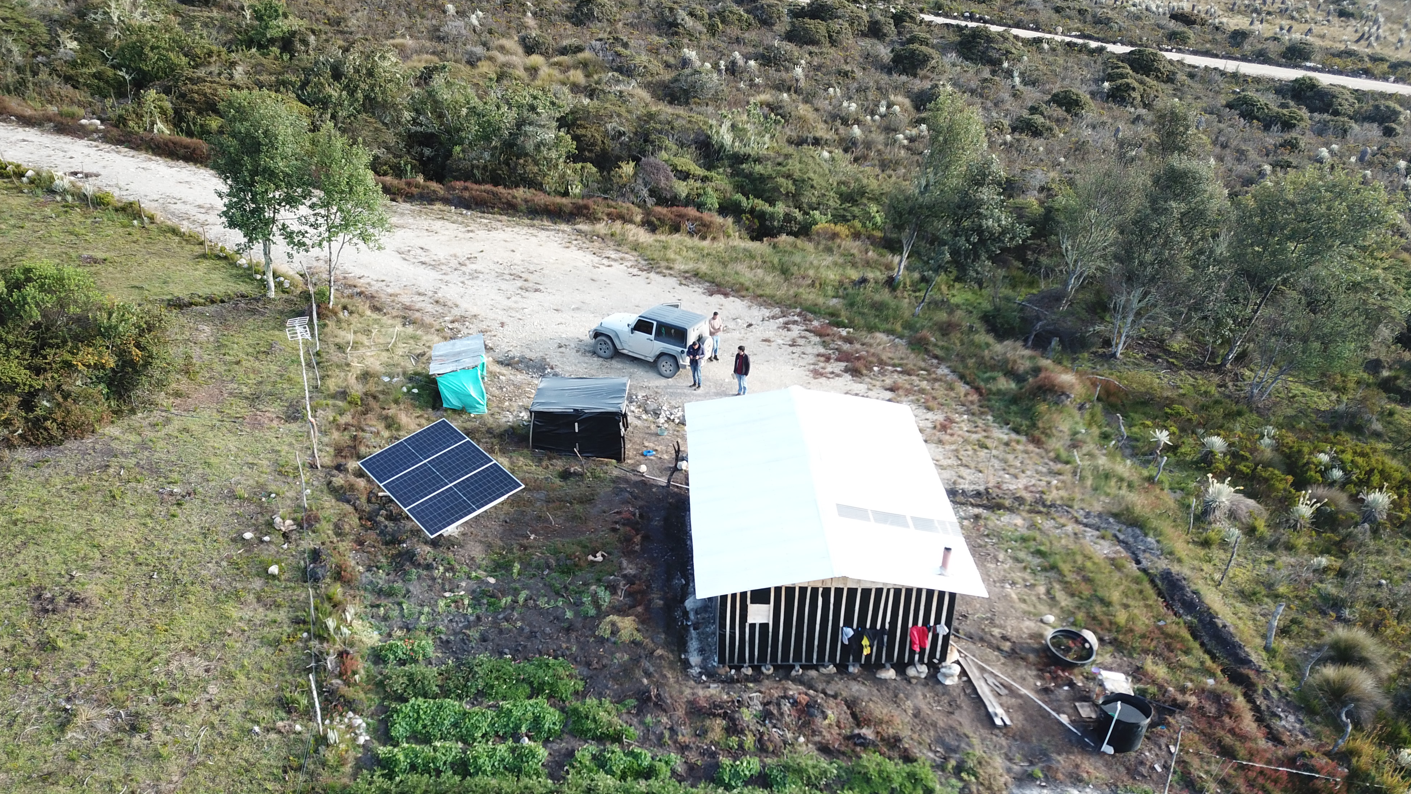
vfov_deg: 39.7
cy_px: 523
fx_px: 1085
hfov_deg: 66.1
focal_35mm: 29
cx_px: 701
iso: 102
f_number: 2.2
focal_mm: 4.73
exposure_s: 1/120
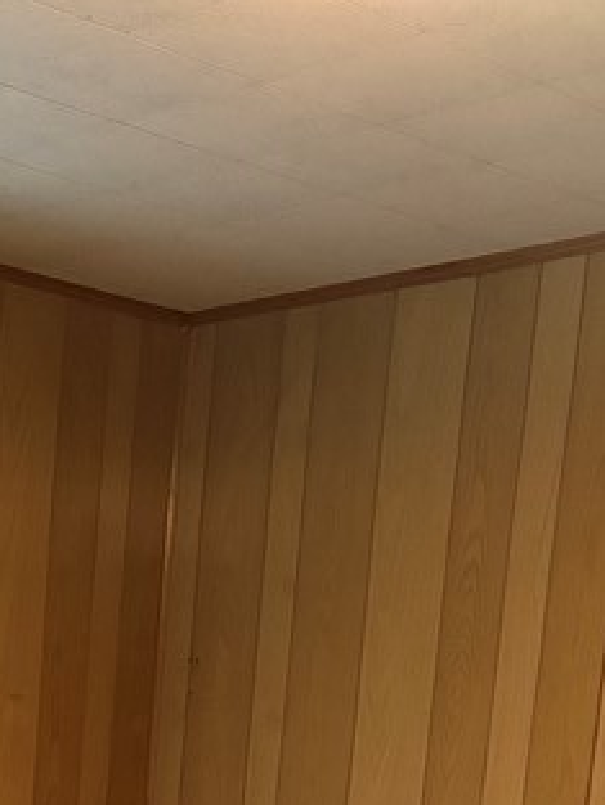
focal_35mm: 85
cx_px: -172
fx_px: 1979
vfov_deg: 19.9
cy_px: 1209
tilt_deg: -12.0
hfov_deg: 16.5
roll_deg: -2.7
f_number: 1.6
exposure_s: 1/30
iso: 500
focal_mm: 5.96
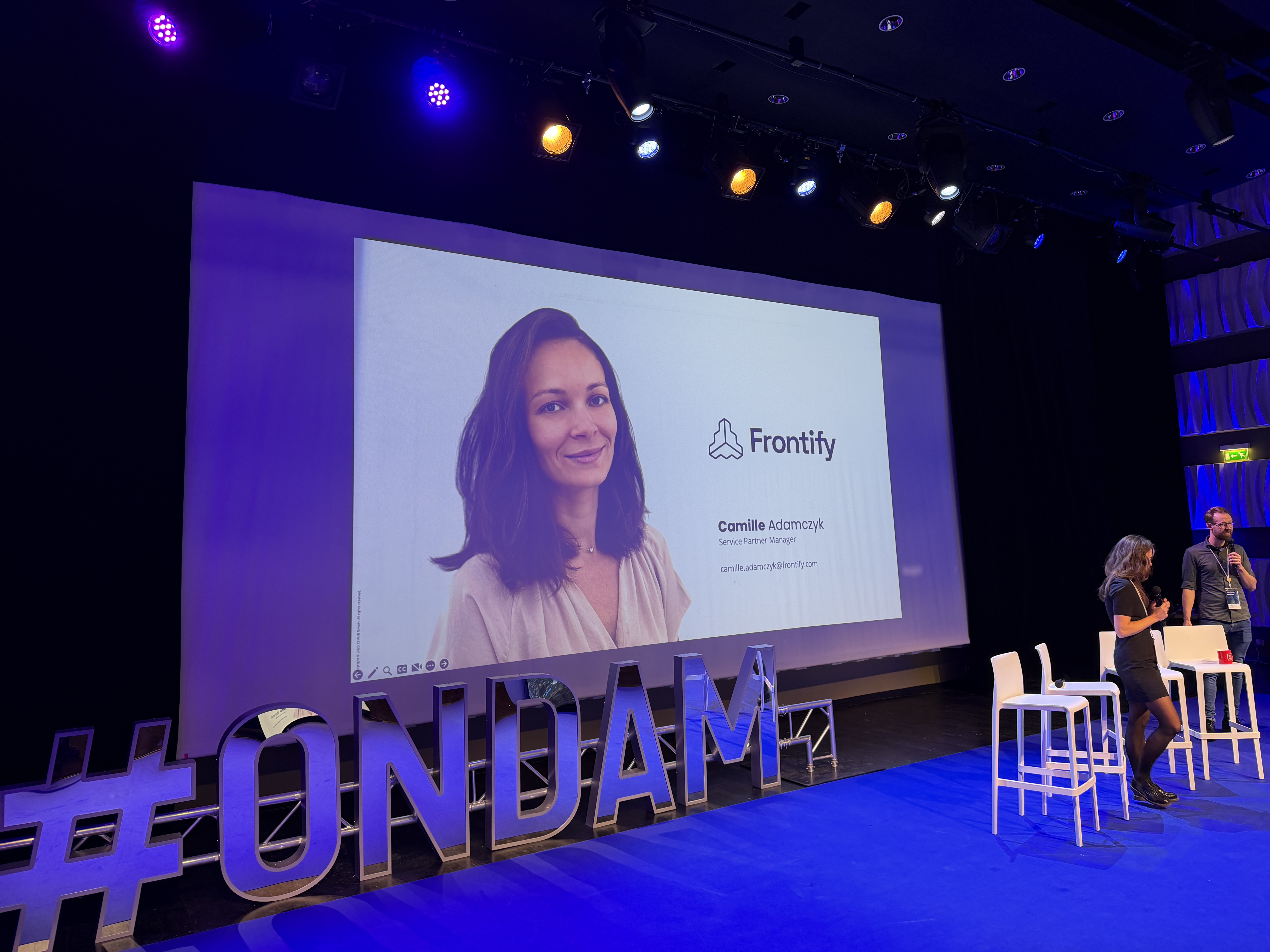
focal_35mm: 24
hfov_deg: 71.6
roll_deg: +2.6
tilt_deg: +4.8
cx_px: 635
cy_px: 476
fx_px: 881
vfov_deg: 56.8
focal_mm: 6.76
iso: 125
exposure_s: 1/50
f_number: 1.78
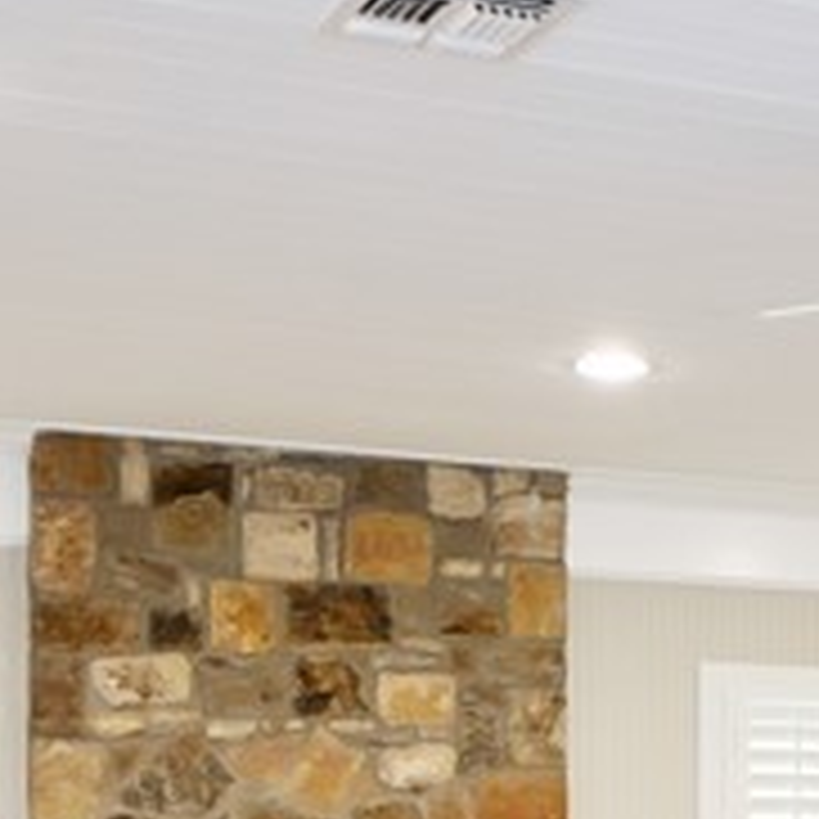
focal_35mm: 91
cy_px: 965
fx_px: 2436
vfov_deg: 18.2
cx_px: 783
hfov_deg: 18.7
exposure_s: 1/20
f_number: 3.5
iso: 100
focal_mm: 12
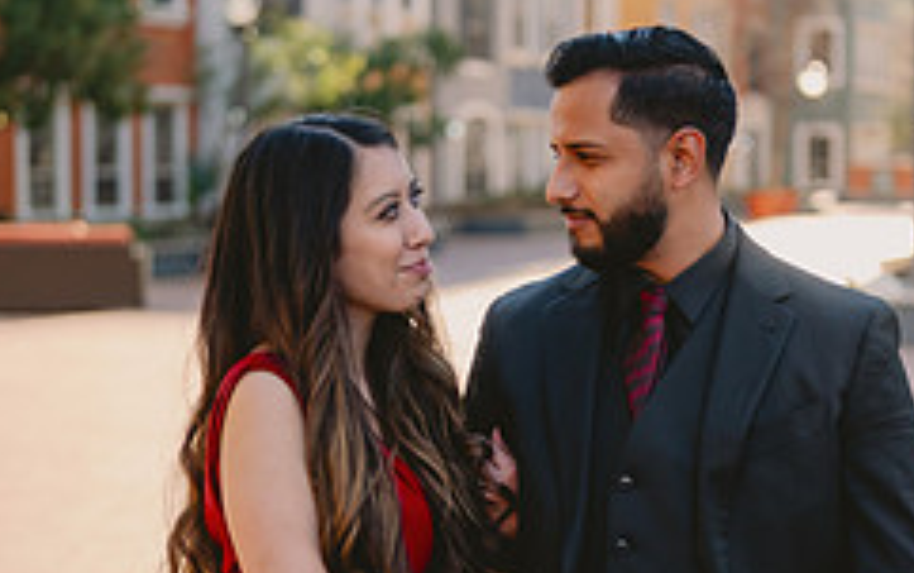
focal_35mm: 95
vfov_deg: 13.8
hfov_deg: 21.8
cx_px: 537
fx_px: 2368
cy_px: 414
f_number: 2
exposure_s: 1/5000
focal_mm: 50
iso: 640
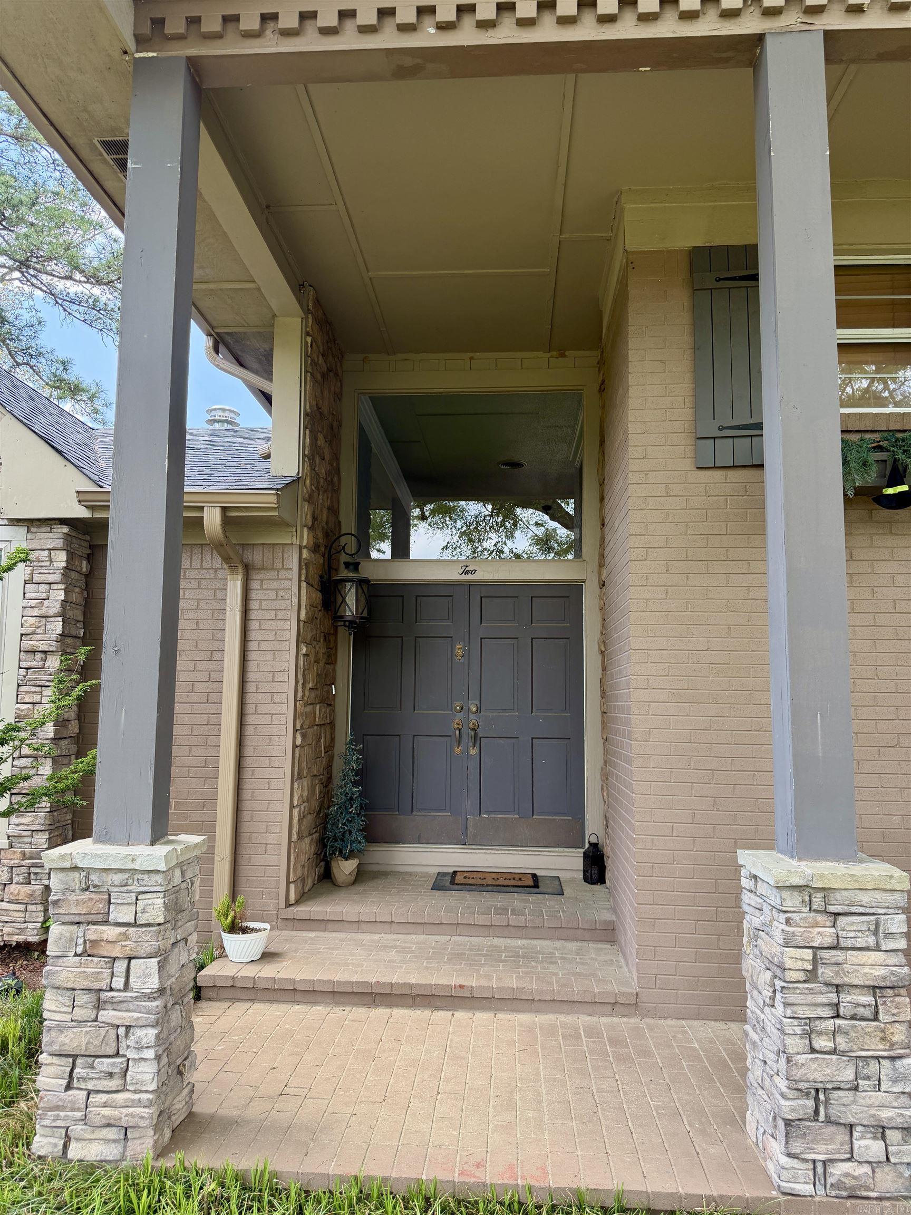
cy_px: 608
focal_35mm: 24
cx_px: 456
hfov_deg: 56.8
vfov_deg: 71.6
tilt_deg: +6.2
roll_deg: -0.8
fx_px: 842
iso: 100
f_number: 1.78
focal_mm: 6.76
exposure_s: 1/532
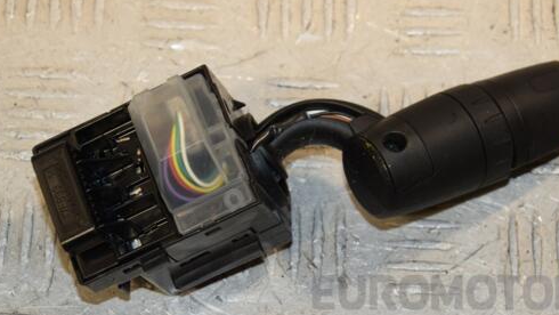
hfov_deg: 16.9
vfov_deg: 9.6
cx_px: 291
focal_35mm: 127
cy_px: 140
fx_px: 1883
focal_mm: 66
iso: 800
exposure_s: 1/200
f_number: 7.1
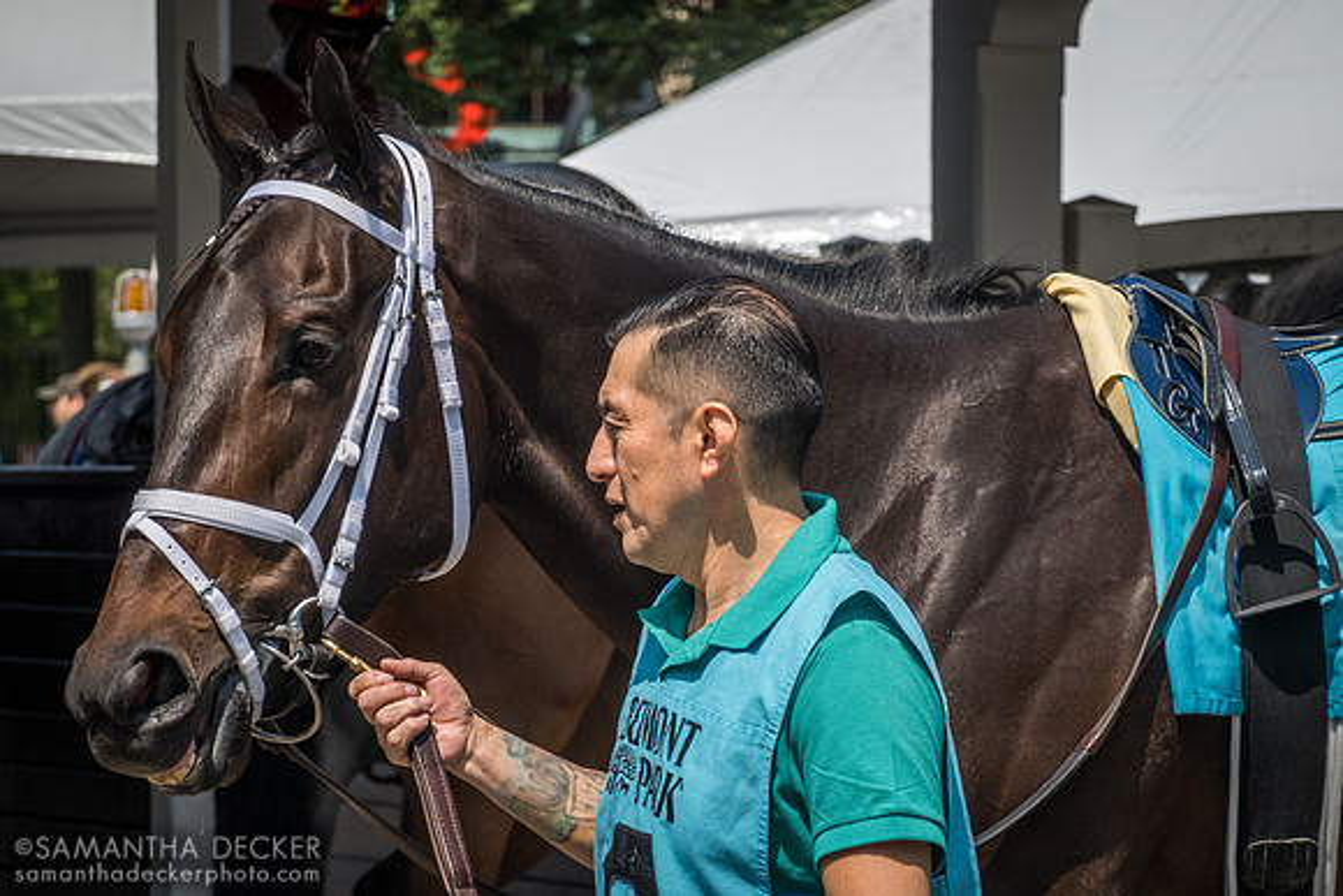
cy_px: 409
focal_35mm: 221
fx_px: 8253
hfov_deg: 9.3
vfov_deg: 6.2
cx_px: 607
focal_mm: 72
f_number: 4.5
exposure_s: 1/1000
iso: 100
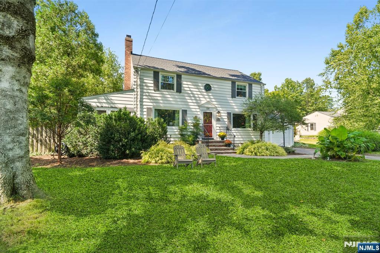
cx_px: 190
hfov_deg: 96.8
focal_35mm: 16
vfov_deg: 73.7
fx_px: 169
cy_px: 126
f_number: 8
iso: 400
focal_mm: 16
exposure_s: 1/125
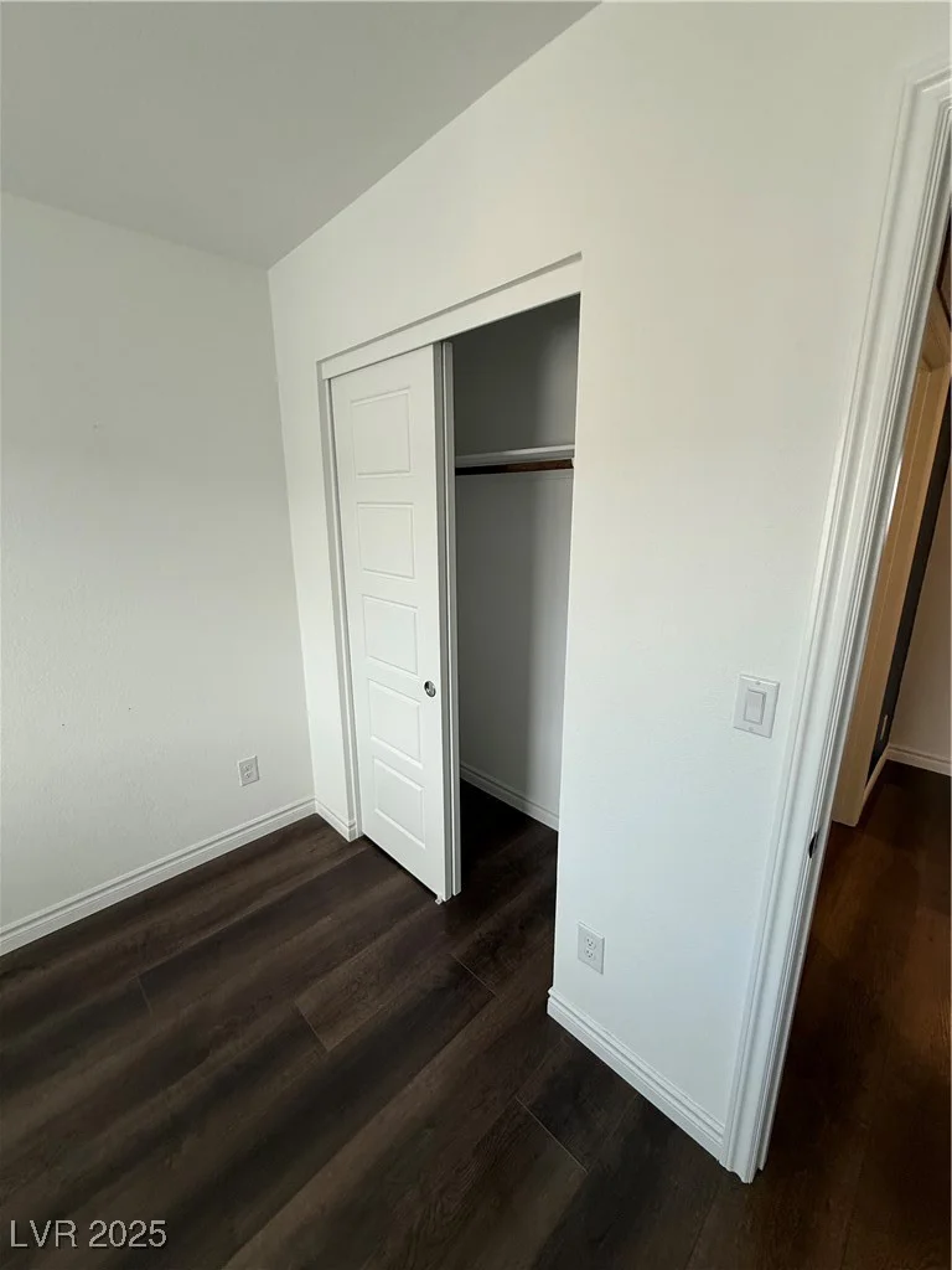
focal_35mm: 14
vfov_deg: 102.1
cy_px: 635
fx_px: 513
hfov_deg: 85.7
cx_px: 476
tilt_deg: -16.5
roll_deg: +2.8
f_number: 2.2
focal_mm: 2.22
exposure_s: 1/99
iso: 125
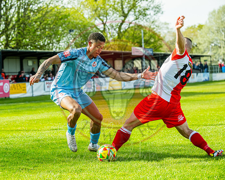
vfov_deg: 15.7
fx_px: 652
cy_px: 90
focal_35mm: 98
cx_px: 78
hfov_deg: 19.5
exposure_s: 1/1600
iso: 400
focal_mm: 80
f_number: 4
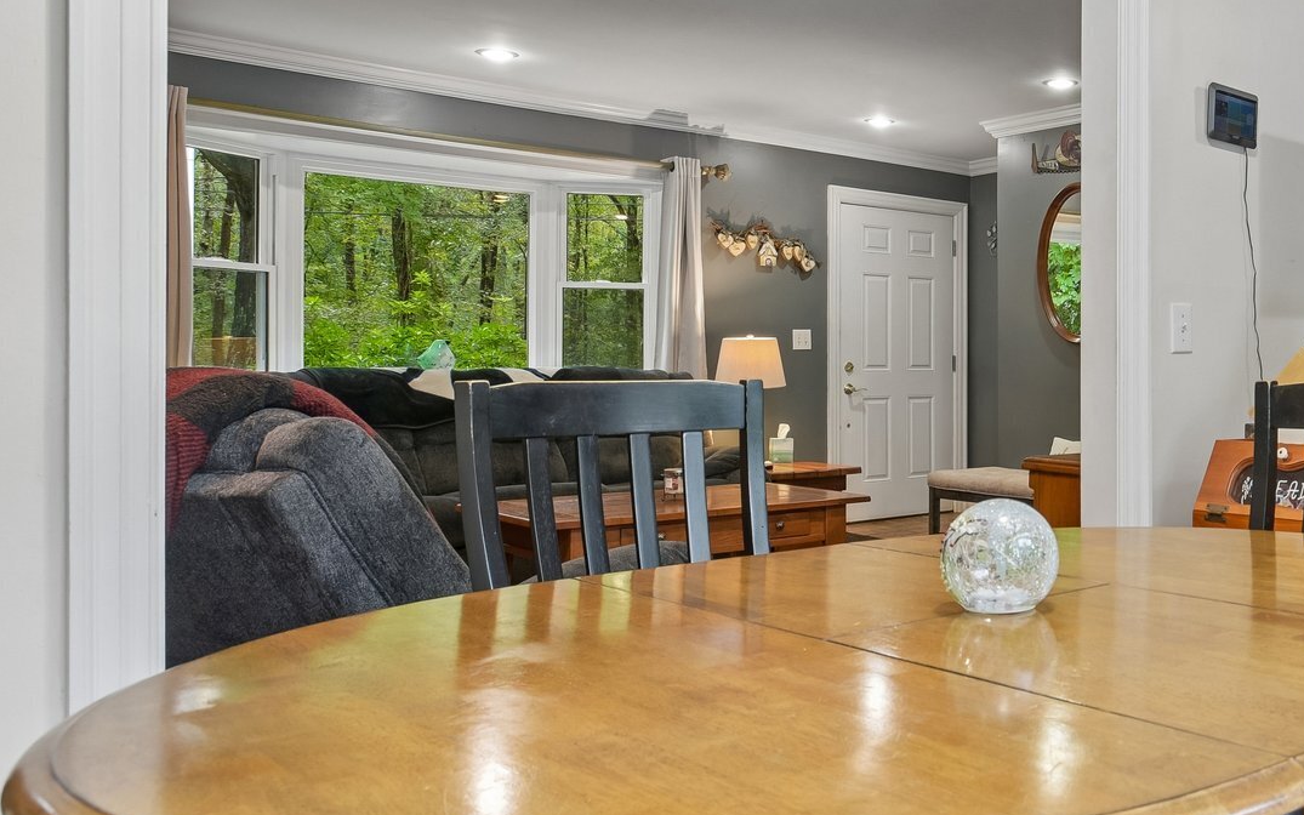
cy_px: 398
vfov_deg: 38.3
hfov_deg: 51.1
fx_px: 1173
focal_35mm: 33
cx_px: 1183
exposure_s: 1/5
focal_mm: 17
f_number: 11
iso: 400
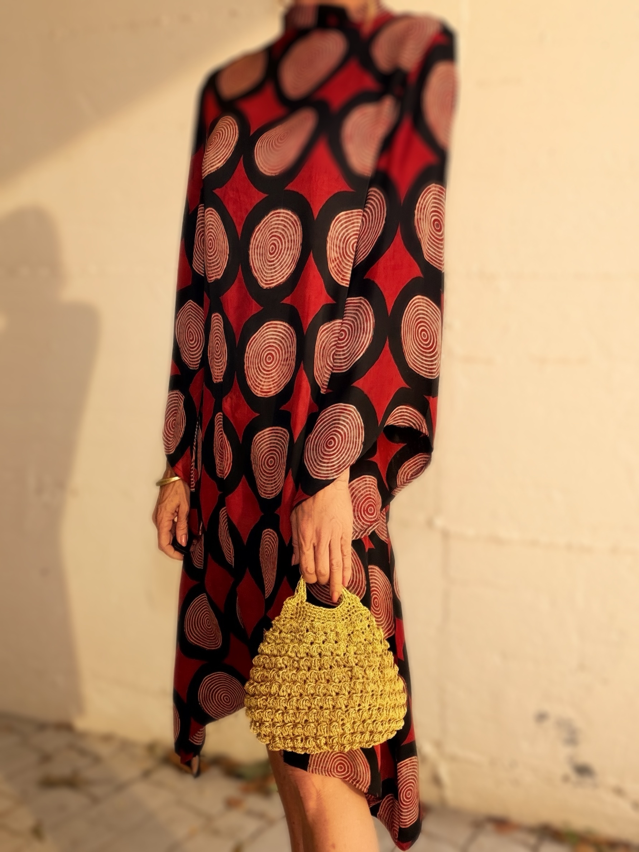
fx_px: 738
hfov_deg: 46.8
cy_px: 426
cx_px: 320
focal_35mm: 30
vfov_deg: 60.0
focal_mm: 2.71
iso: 25
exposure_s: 1/347
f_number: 1.9
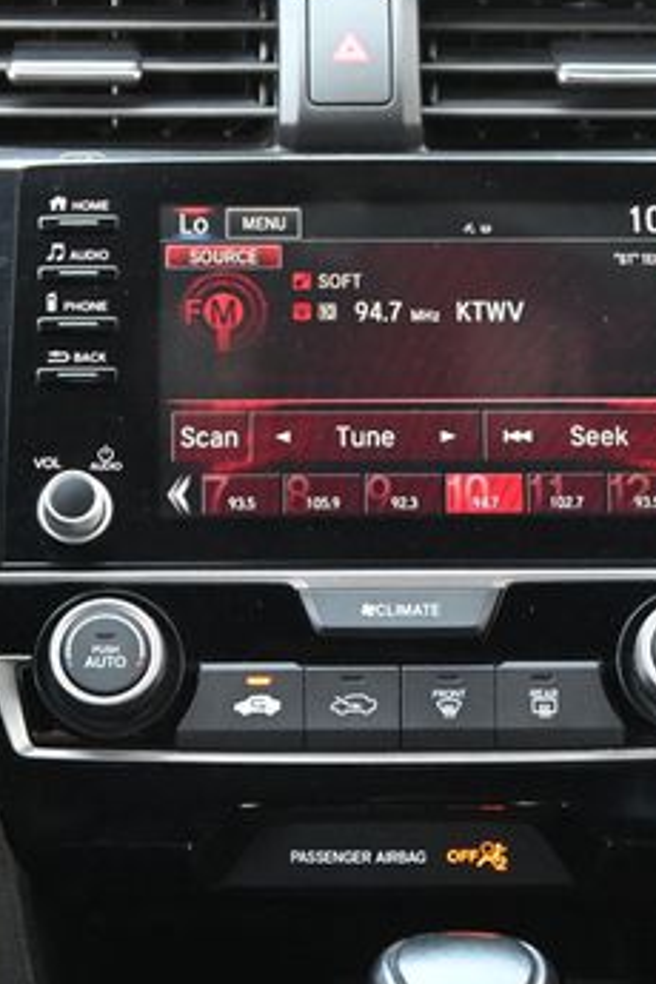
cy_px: 476
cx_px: 379
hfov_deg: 9.9
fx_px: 3799
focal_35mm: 139
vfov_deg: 14.8
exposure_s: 1/60
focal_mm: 50
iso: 3200
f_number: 6.3
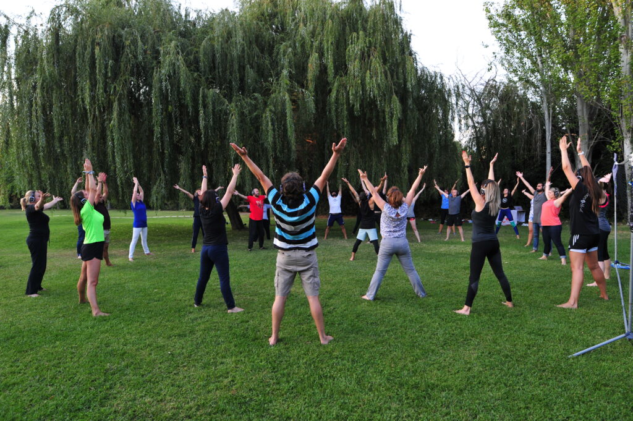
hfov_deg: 84.0
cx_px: 316
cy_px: 210
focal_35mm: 20
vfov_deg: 61.8
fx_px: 351
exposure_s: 1/250
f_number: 4.5
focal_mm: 20
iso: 400
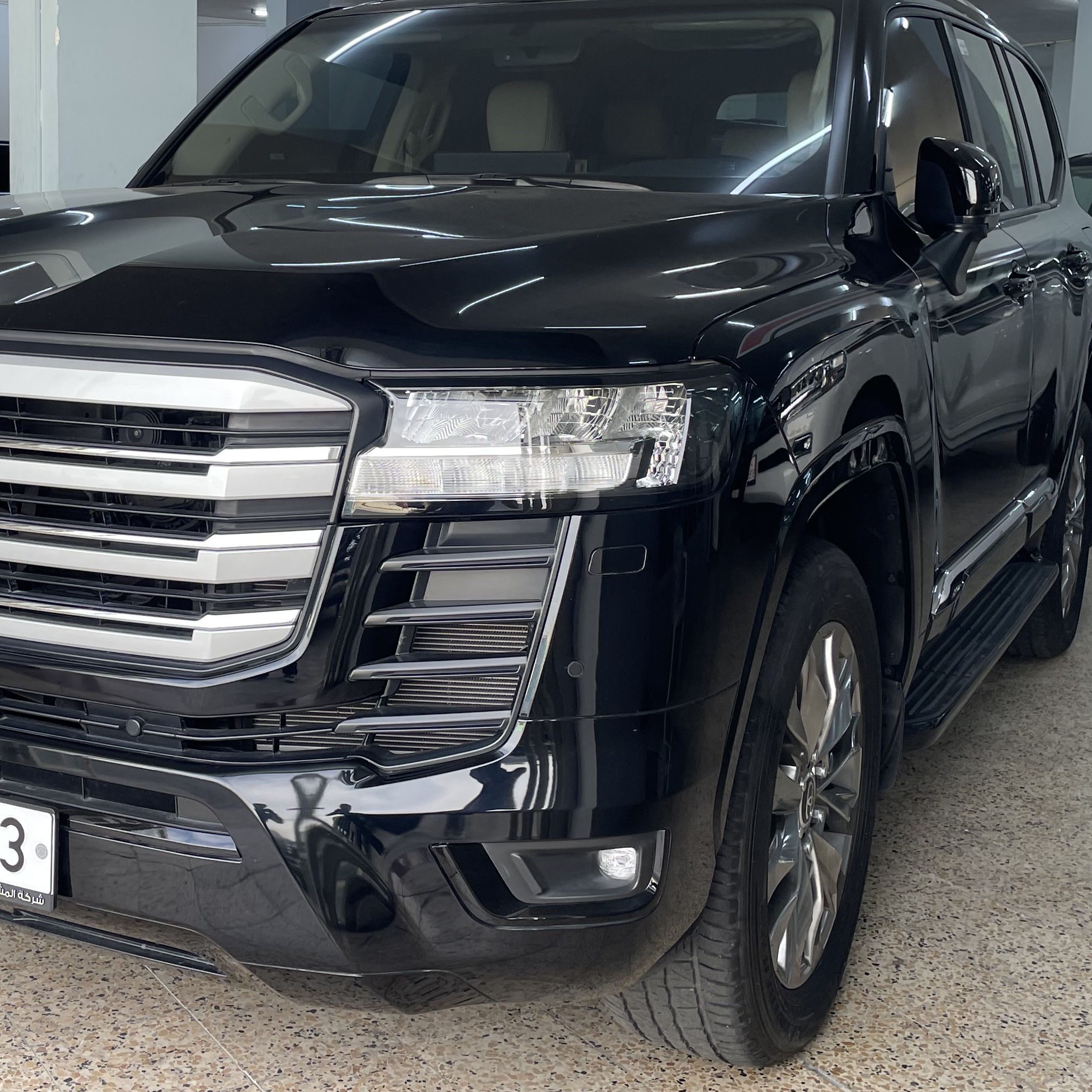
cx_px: 353
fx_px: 1677
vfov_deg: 36.0
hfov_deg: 35.7
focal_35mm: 47
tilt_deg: -8.4
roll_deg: -1.7
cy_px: 455
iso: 32
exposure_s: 1/152
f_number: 1.6
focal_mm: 4.2
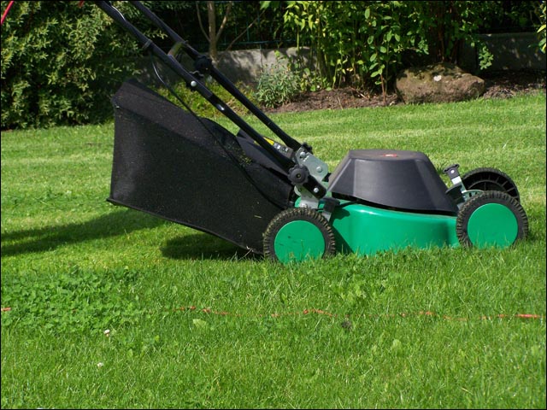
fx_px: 2196
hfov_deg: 14.2
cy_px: 205
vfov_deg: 10.7
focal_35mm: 139
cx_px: 274
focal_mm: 23.1
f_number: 4.5
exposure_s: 1/1000
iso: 160
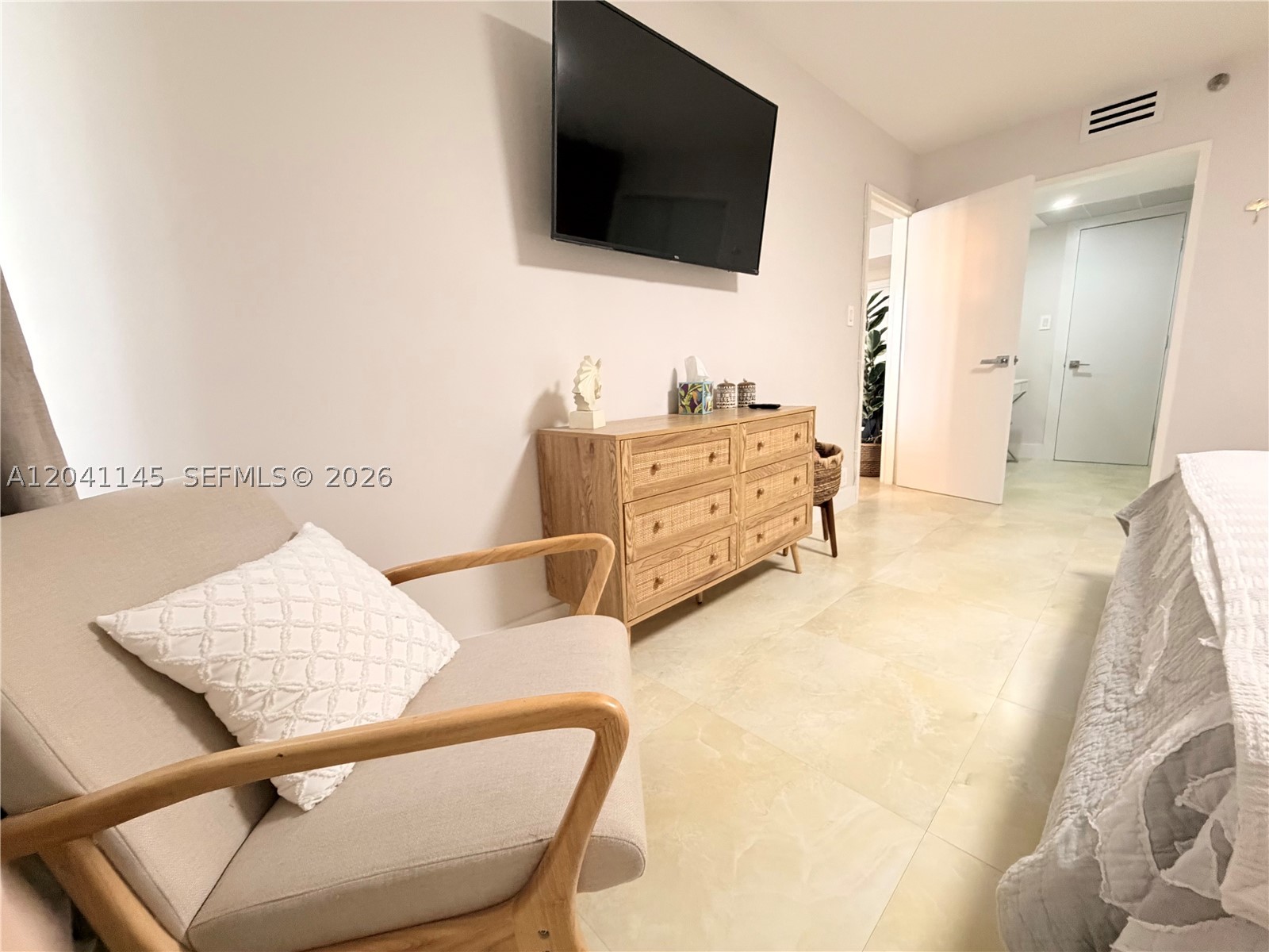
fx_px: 513
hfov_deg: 102.1
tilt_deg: -10.6
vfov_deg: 85.7
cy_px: 476
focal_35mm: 14
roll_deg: +2.3
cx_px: 634
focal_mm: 2.22
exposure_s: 1/60
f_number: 2.2
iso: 640
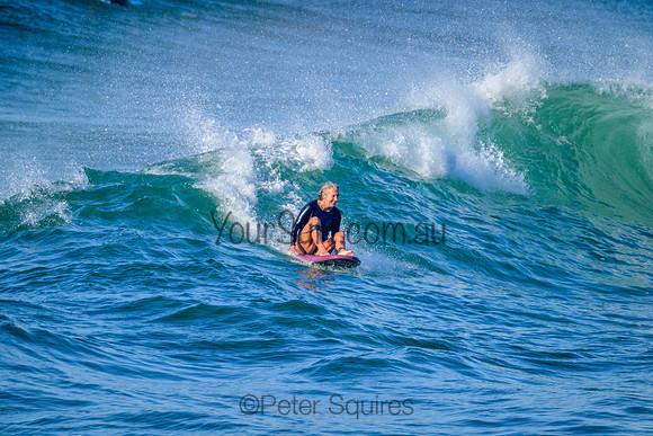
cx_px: 326
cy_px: 218
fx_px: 14514
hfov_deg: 2.6
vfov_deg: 1.7
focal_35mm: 800
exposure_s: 1/2000
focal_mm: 800
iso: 1100
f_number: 11
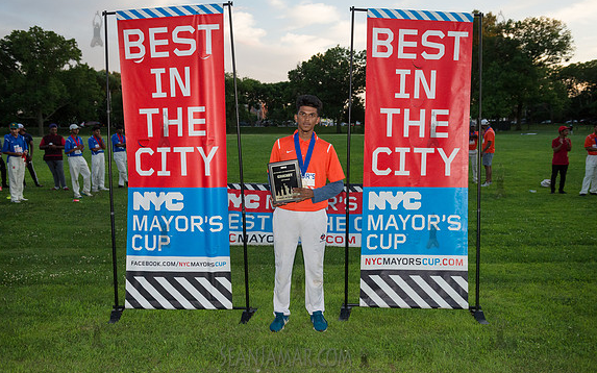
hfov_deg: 58.1
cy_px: 180
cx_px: 298
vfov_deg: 38.3
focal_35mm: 33
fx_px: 537
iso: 1600
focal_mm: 32
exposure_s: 1/2000
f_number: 4
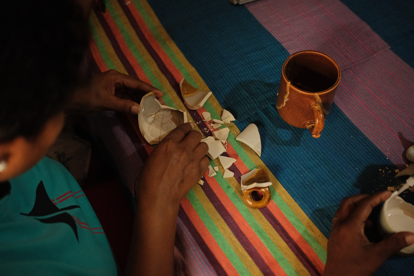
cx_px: 207
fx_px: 437
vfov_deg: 35.1
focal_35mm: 38
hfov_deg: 50.7
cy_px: 138
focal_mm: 25
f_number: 1.7
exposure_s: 1/320
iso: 1600
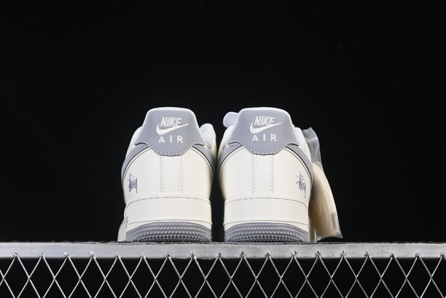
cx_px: 223
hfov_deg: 27.0
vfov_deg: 18.2
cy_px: 149
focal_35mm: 75
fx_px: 929
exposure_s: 1/80
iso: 160
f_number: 8
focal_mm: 50
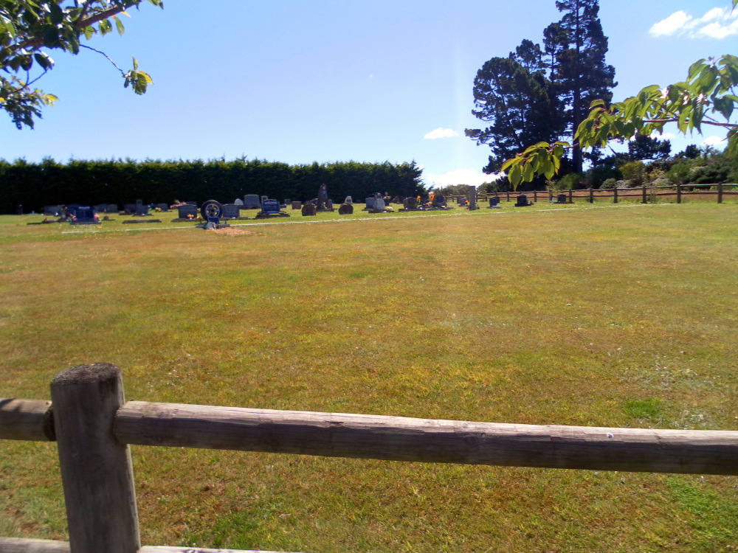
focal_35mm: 28
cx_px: 369
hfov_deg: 63.4
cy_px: 276
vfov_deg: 49.7
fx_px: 597
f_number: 8
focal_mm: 4.9
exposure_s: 1/100
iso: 80
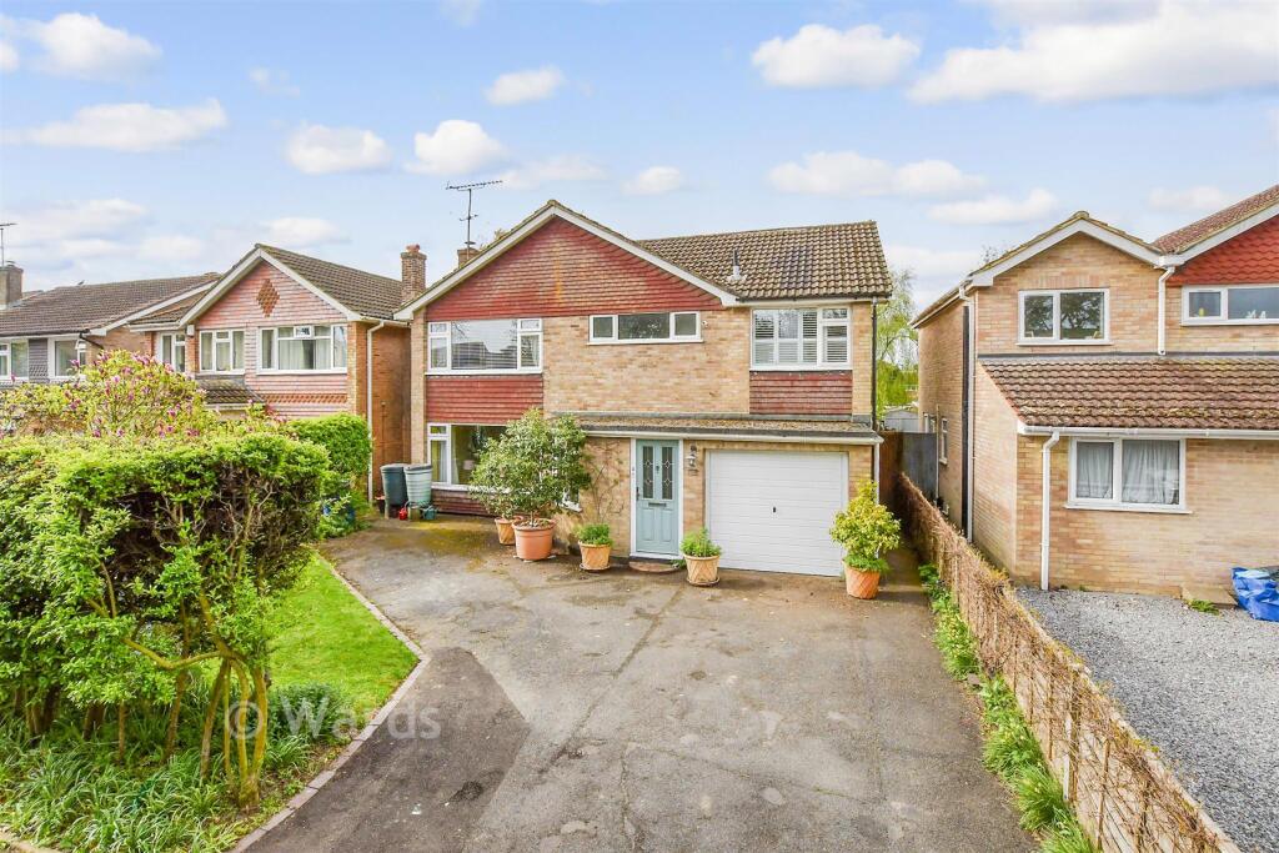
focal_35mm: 15
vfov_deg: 77.3
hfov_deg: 100.4
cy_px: 426
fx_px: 533
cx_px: 640
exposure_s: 1/1000
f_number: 8
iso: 400
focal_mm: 10
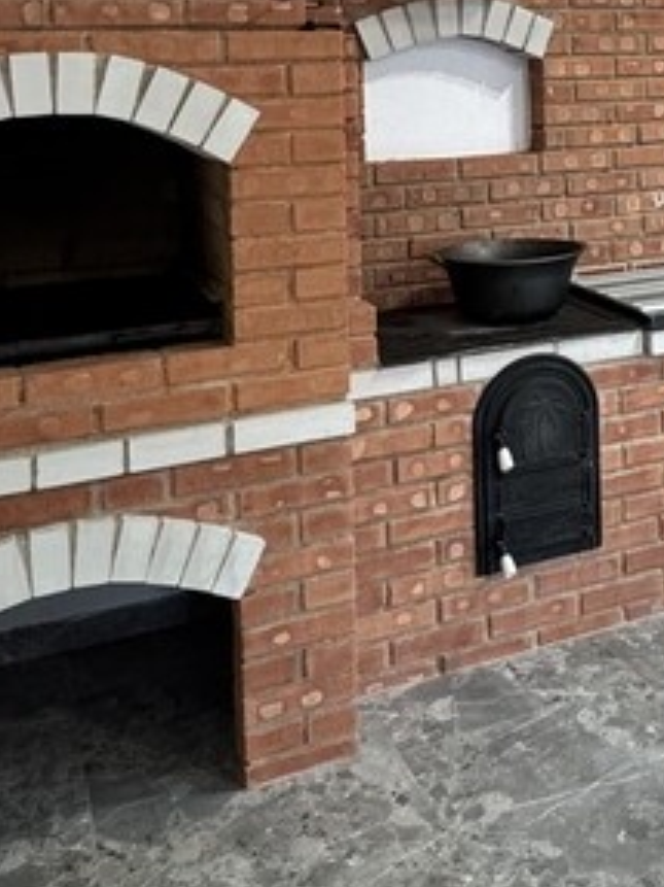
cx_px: 760
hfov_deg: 26.4
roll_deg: +0.9
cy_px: 80
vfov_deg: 35.8
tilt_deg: -0.4
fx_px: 1280
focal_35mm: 50
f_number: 2.2
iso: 320
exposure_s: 1/100
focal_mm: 2.22
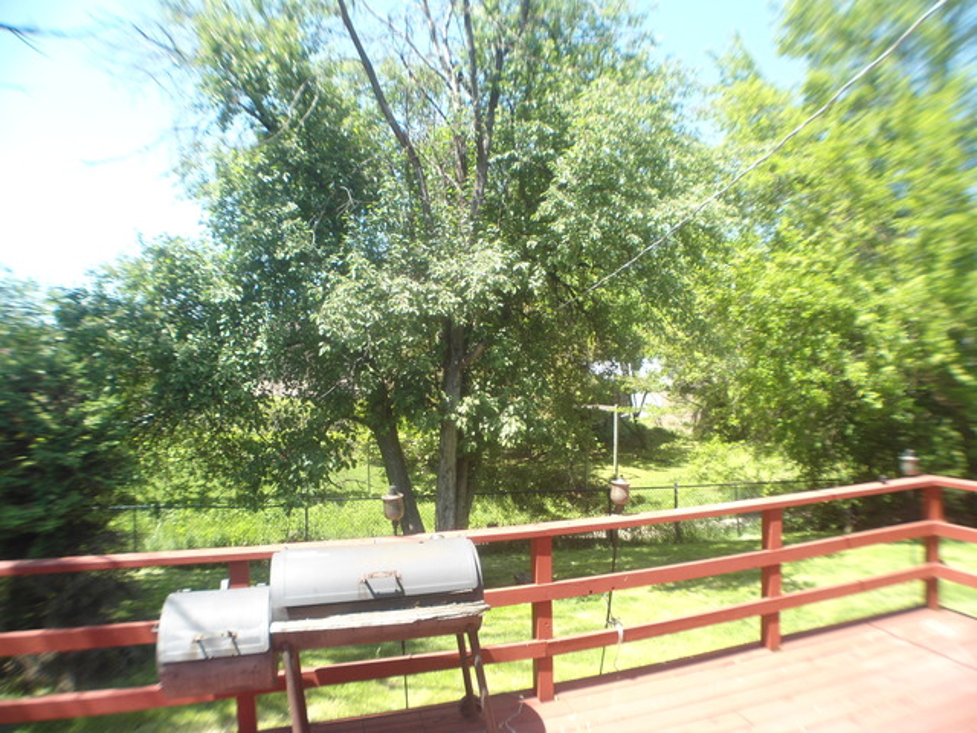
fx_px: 875
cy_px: 366
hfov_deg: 58.4
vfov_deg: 45.4
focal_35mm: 31
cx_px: 488
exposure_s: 1/200
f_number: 3
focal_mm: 5.6
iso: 80
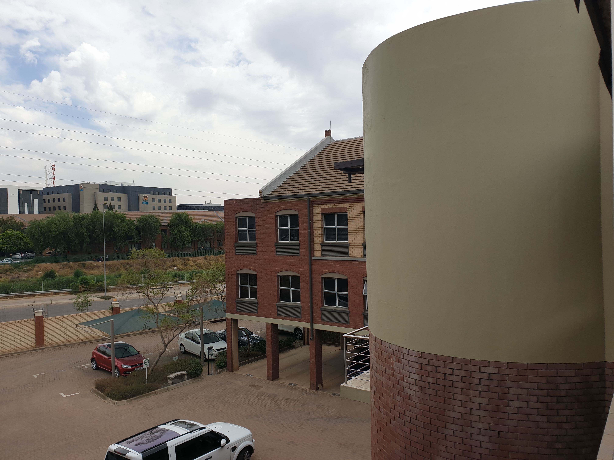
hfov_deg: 67.3
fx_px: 461
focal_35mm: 26
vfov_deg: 53.1
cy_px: 230
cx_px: 307
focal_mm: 4.3
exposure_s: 1/1473
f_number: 2.4
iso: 50
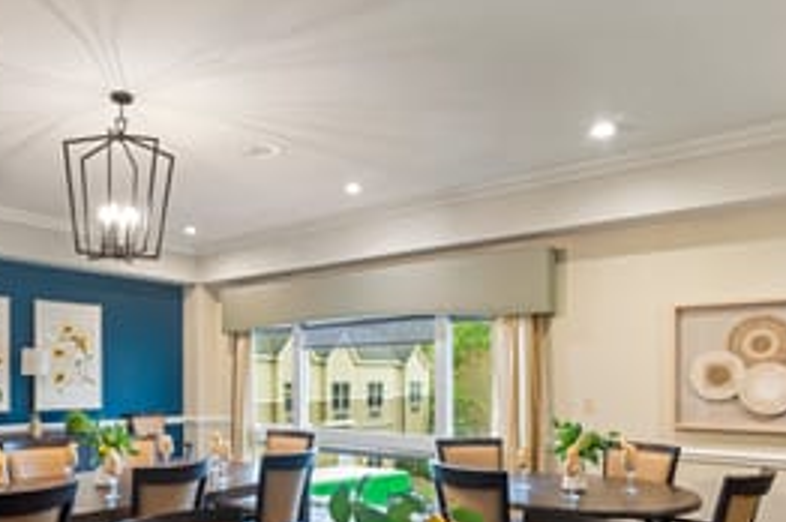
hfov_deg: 68.8
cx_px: 315
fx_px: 567
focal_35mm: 26
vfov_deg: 48.2
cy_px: 366
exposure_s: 2.5
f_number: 11
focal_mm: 17
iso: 250
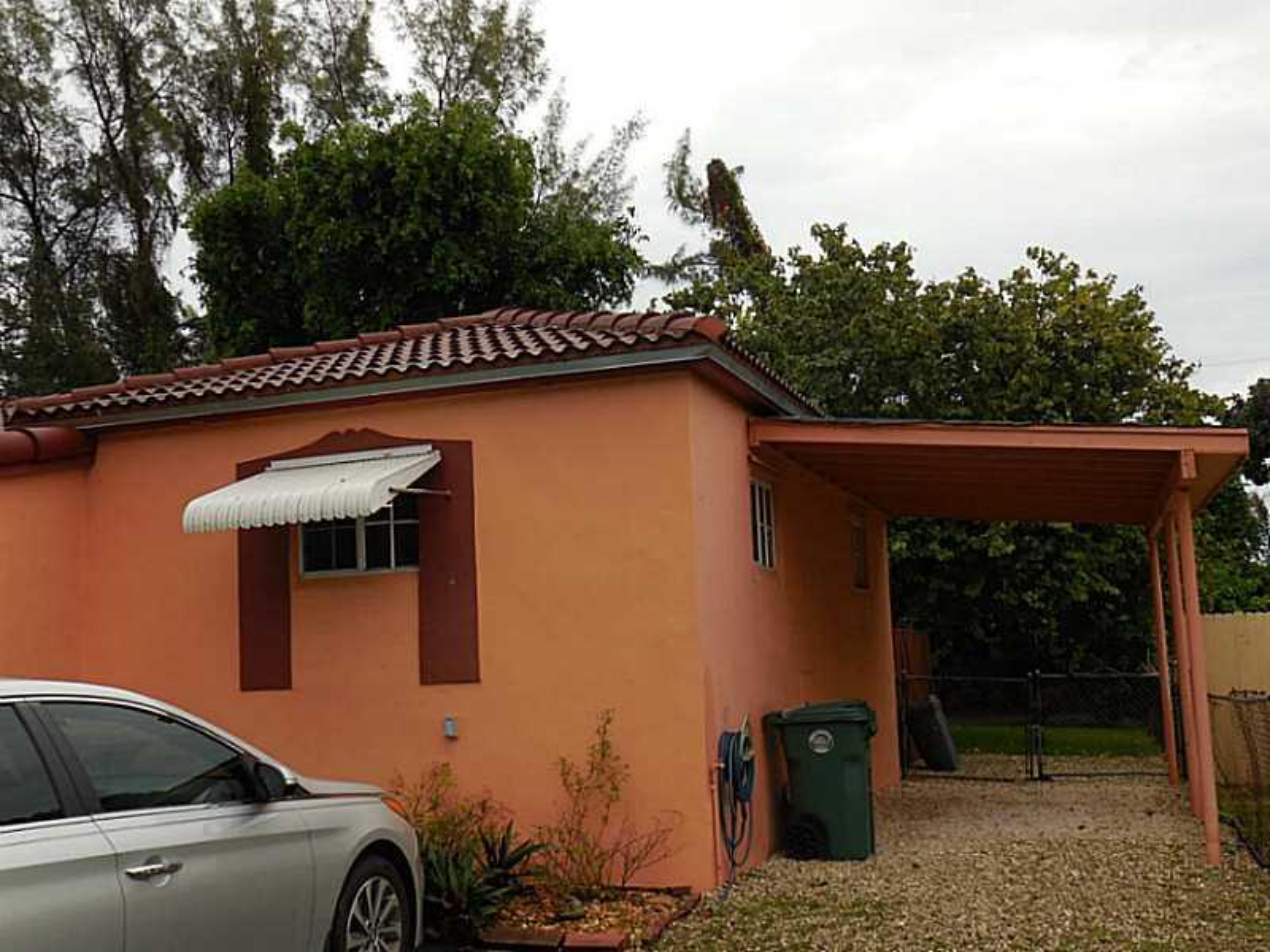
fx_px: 1394
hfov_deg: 49.0
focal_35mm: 38
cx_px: 635
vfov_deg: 37.7
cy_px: 476
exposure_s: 1/500
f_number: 4.2
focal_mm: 6.8
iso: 125
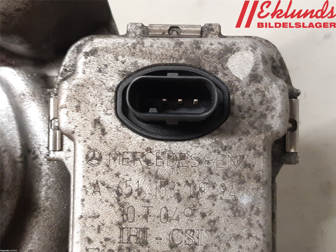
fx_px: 252
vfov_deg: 53.1
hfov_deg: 67.3
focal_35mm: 26
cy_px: 126
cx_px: 168
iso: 250
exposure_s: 1/33
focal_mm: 3.93
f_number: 1.7
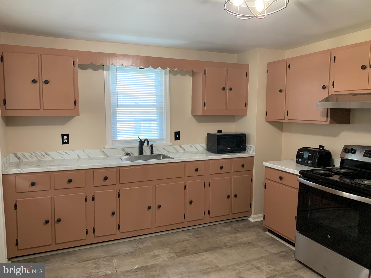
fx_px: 279
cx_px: 186
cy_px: 139
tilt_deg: -4.4
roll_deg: -0.7
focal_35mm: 26
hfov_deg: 67.3
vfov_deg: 53.1
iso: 320
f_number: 1.8
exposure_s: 1/60
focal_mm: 4.25
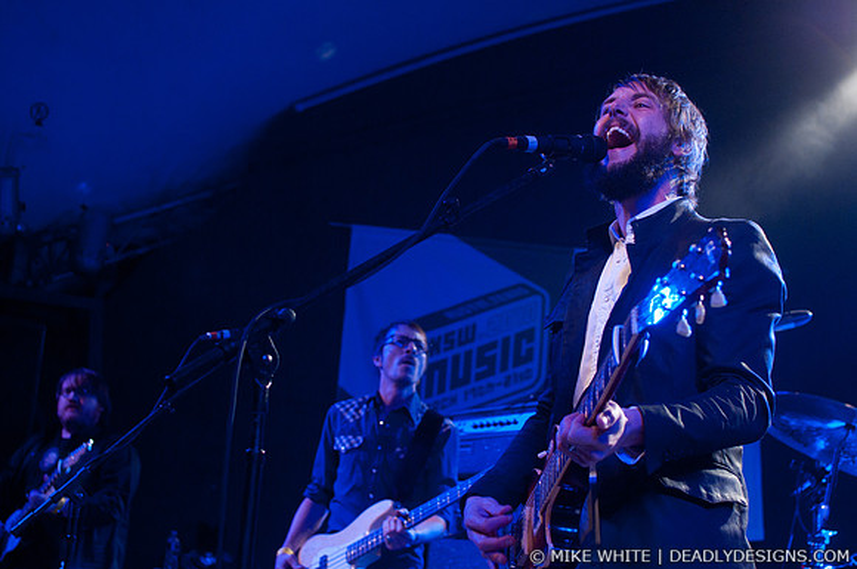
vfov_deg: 25.7
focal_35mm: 52
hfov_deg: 37.9
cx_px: 428
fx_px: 1248
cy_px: 284
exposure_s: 1/250
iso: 1000
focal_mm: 35
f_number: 3.2
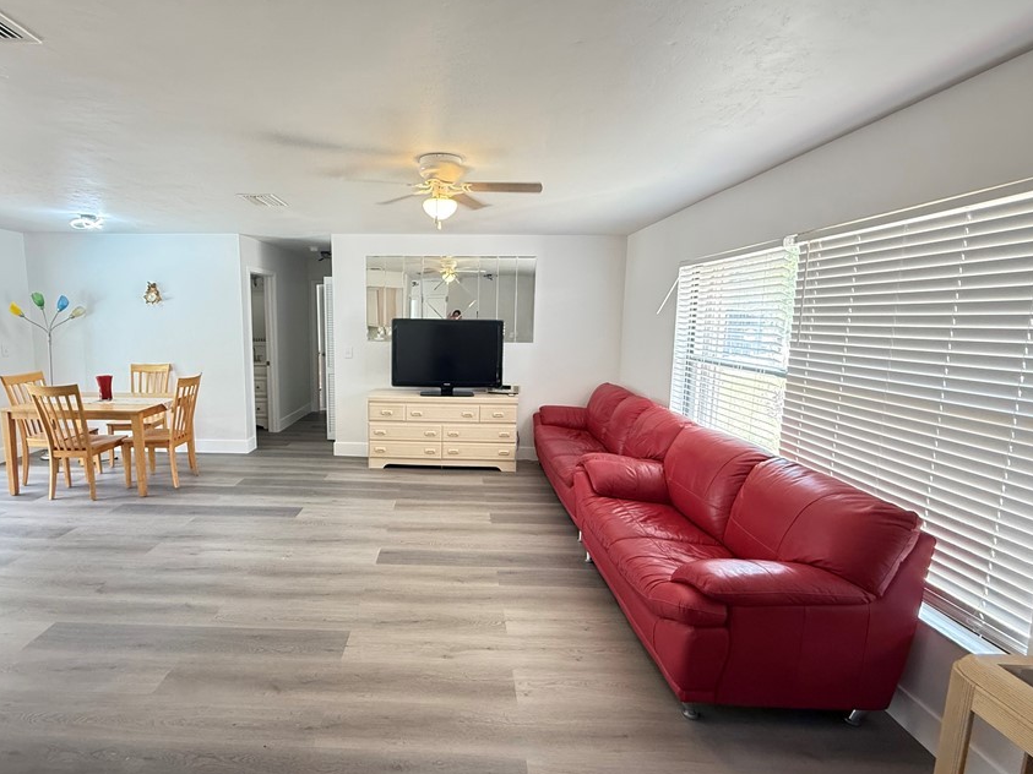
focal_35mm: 17
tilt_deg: -6.7
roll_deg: -0.6
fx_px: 507
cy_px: 378
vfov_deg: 74.7
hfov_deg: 90.4
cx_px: 440
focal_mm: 2.22
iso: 500
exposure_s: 1/60
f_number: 2.2
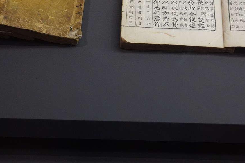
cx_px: 132
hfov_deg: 25.1
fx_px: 551
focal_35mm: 81
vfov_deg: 16.8
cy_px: 39
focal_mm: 35
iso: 6400
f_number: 5.6
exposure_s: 1/80
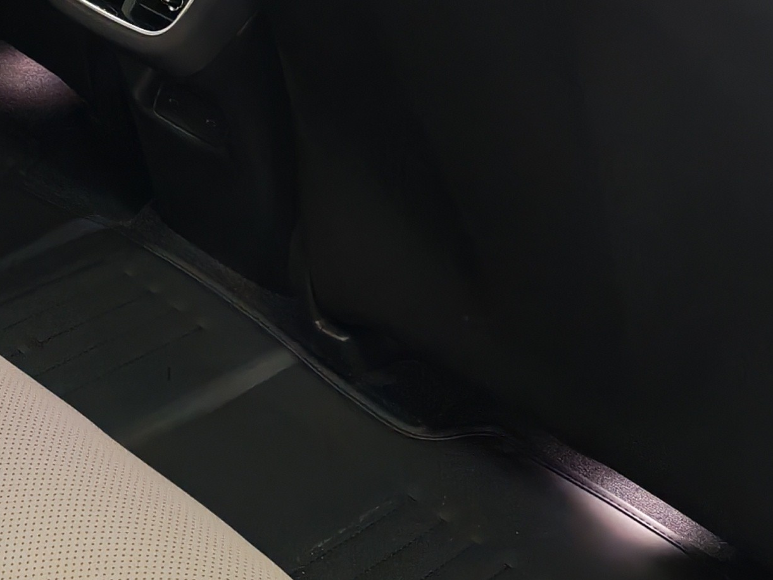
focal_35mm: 104
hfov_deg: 18.8
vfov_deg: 13.7
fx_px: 2323
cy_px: -162
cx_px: 262
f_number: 1.9
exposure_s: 1/100
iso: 1040
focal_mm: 6.12
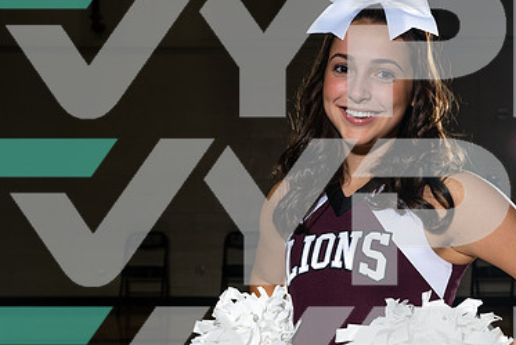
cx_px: 325
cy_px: 213
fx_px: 1004
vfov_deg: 19.4
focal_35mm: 70
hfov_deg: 28.7
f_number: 8
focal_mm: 44
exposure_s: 1/125
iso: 100
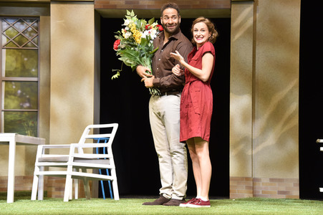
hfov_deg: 16.8
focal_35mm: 122
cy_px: 108
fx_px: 1094
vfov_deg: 11.2
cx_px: 162
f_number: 6.3
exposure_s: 1/125
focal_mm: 122
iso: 1250
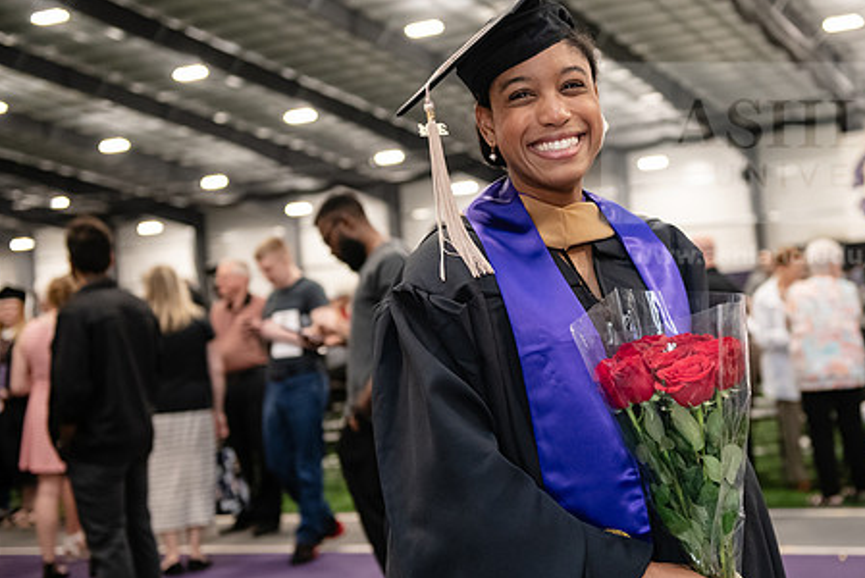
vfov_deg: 21.9
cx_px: 543
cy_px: 296
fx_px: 1491
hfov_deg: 32.2
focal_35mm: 62
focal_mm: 48
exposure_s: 1/160
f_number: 3.2
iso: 2500
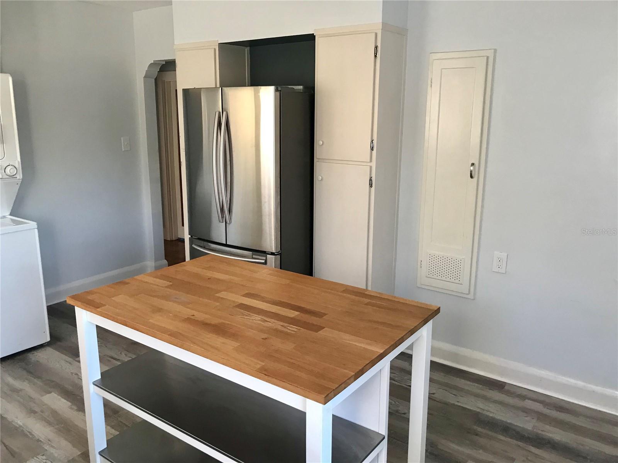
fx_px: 500
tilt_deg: -12.7
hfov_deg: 63.4
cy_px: 232
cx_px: 309
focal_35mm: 28
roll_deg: -0.2
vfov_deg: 49.7
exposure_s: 1/17
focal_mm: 3.99
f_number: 1.8
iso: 40
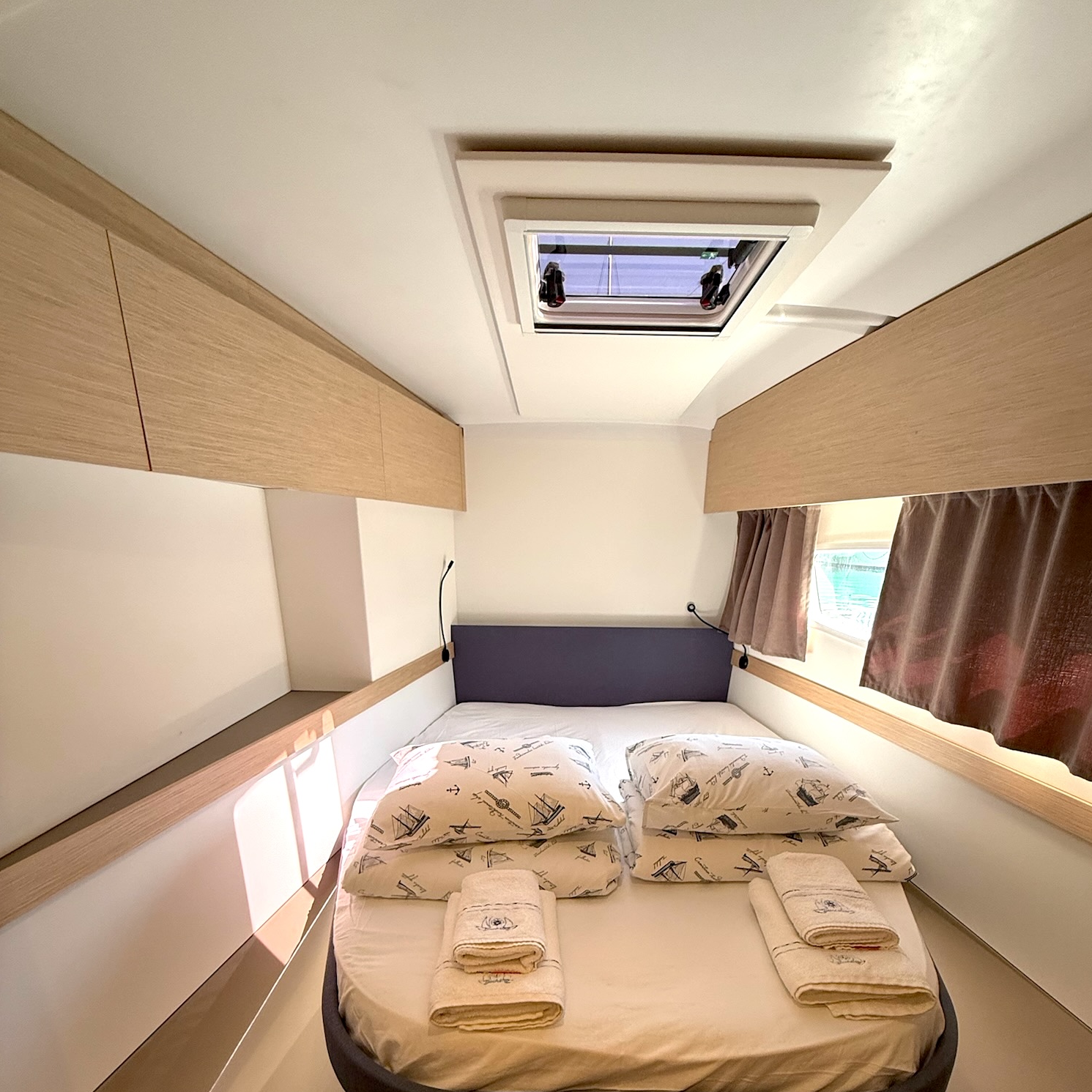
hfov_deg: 83.9
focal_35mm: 17
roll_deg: -1.3
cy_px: 749
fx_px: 607
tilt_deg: -19.2
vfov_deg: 80.5
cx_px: 561
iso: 200
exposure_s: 1/99
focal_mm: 2.22
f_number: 2.2
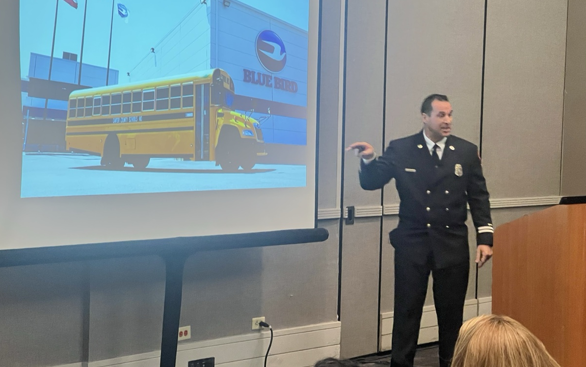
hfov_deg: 25.2
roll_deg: -0.8
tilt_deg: -2.8
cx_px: 293
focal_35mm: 82
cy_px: 184
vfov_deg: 15.9
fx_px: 1310
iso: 640
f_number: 2.8
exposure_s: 1/40
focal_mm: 9
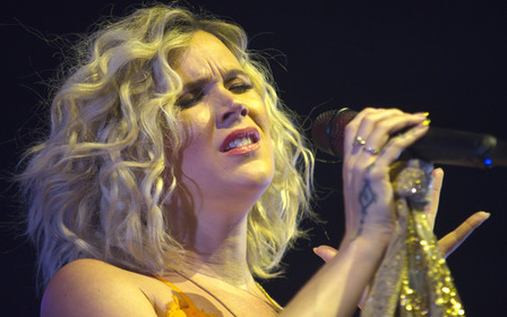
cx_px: 253
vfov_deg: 6.4
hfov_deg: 10.2
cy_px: 164
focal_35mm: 205
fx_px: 2833
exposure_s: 1/160
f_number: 2.8
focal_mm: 200
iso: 1600
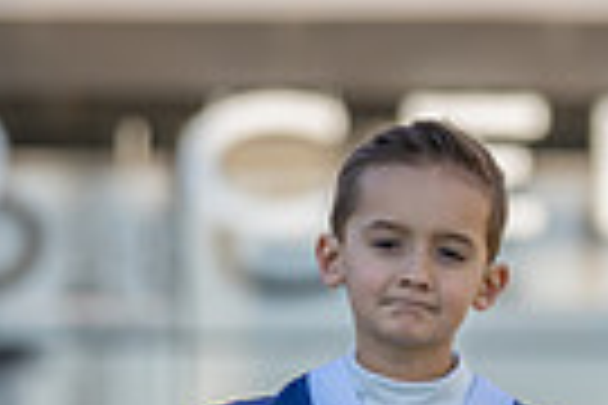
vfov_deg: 2.9
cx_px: 409
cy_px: 723
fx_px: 8022
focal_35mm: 475
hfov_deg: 4.3
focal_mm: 107
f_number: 2.8
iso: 125
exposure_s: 1/640
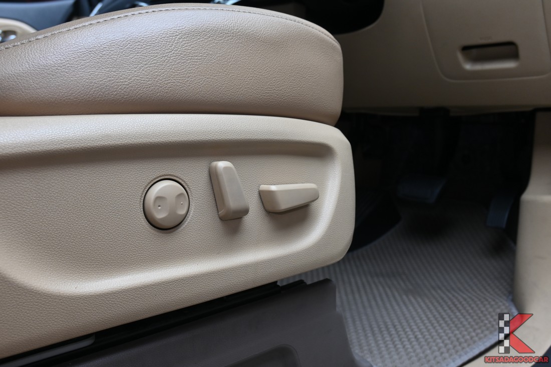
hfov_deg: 57.2
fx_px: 505
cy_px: 184
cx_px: 276
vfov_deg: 40.0
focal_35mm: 33
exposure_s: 1/60
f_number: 5.6
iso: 280
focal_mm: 22.5
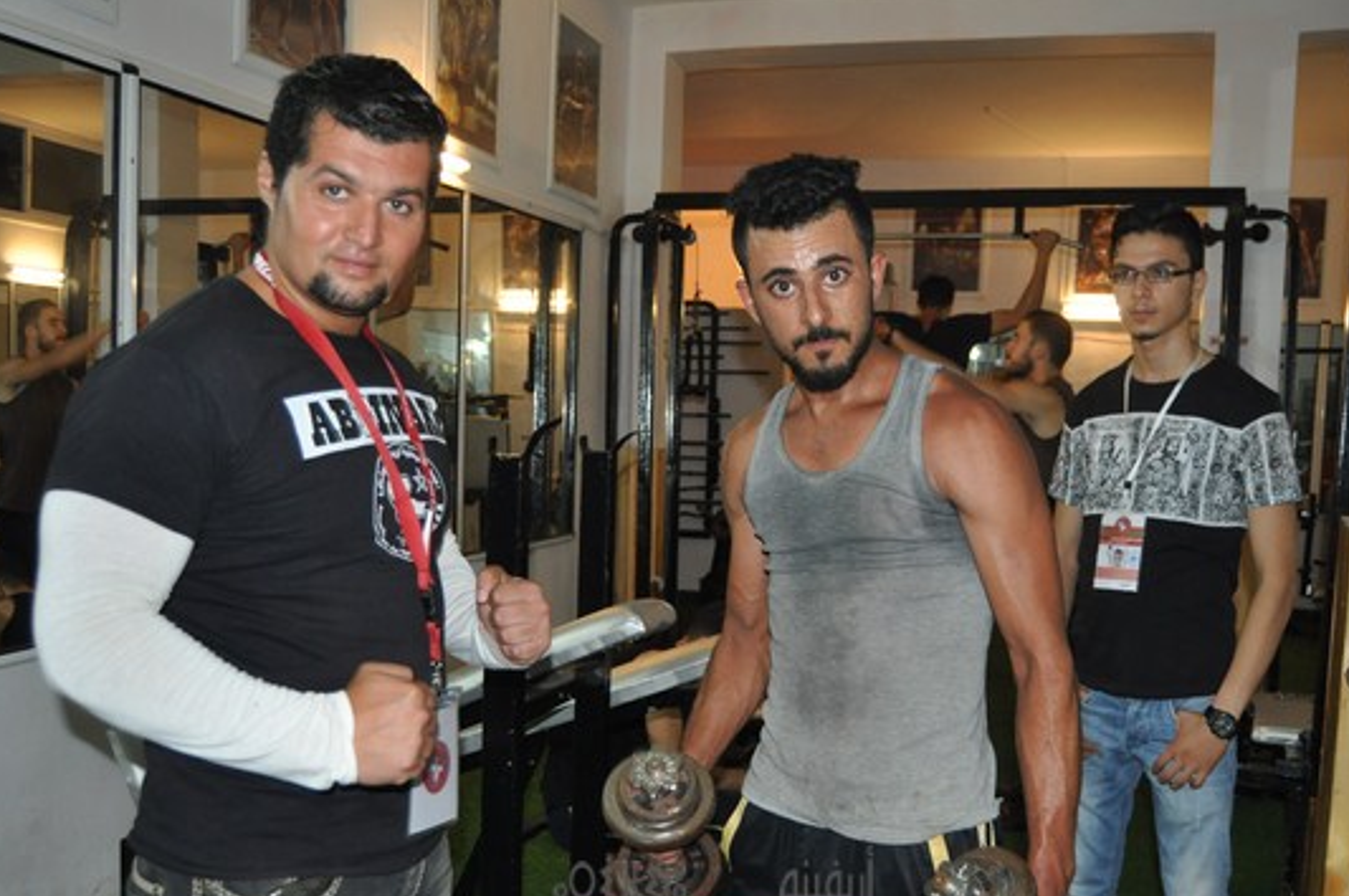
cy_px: 523
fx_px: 1347
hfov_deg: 53.2
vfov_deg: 36.7
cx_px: 714
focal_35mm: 36
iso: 800
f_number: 3.5
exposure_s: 1/60
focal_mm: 20
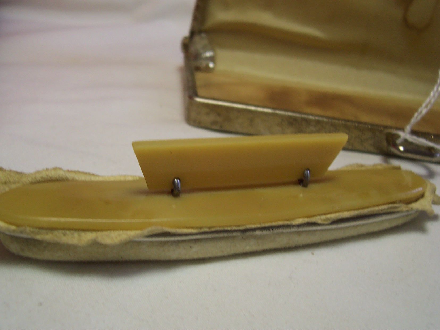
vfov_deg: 38.7
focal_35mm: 37
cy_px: 165
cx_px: 220
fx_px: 470
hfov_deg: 50.1
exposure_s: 1/90
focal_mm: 5.6
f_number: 2.8
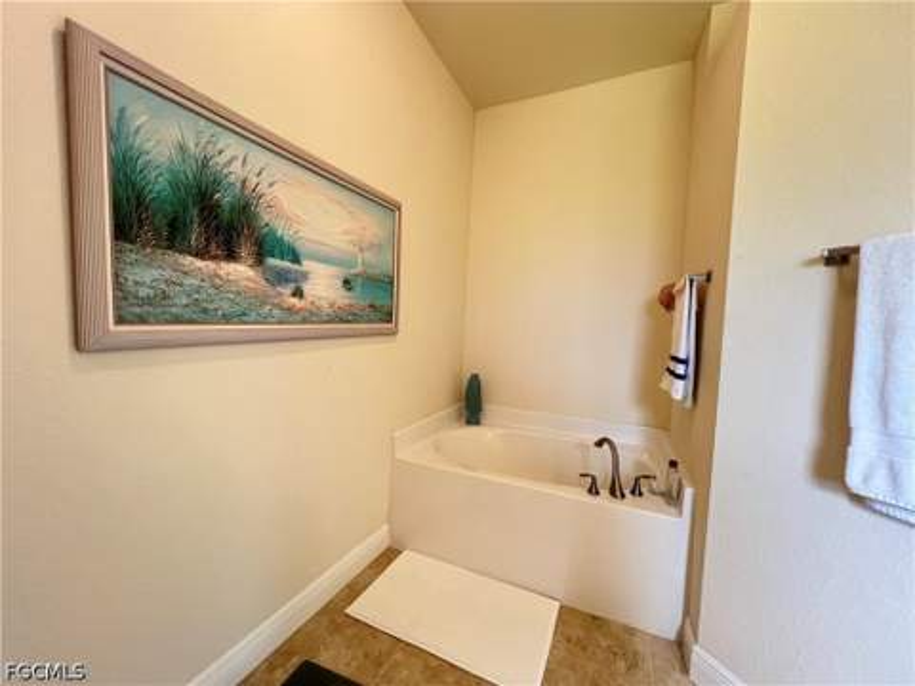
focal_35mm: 13
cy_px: 343
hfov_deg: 106.2
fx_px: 344
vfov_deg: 89.9
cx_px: 458
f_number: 1.8
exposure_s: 1/60
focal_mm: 1.57
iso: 320
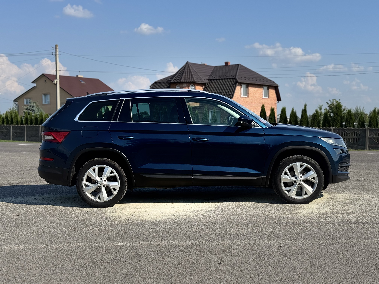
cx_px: 190
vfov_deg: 30.3
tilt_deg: -2.1
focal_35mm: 48
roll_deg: +0.1
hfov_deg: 39.7
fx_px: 526
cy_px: 142
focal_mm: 6.76
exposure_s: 1/4975
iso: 64
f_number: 1.78
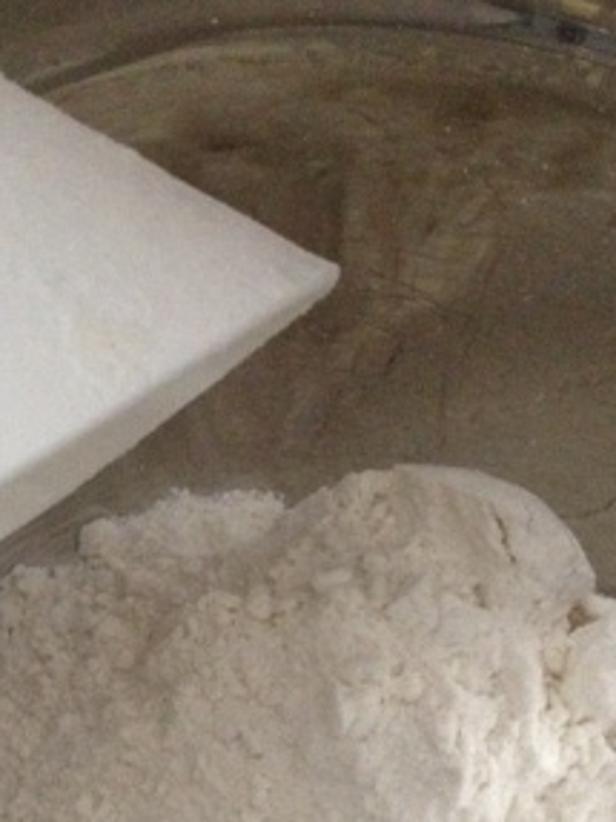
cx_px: 249
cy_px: 736
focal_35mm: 78
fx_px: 1852
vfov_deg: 24.3
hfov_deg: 18.9
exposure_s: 1/20
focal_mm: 4.28
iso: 400
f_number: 2.4
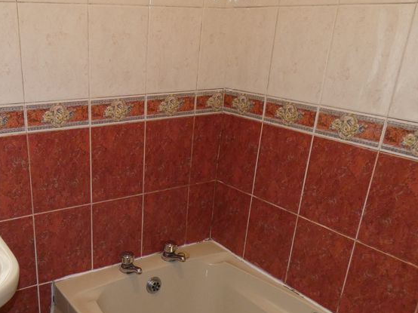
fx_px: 447
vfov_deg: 37.6
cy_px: 238
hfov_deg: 48.7
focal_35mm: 37
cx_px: 118
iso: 250
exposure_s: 1/60
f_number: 2.8
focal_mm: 3.6
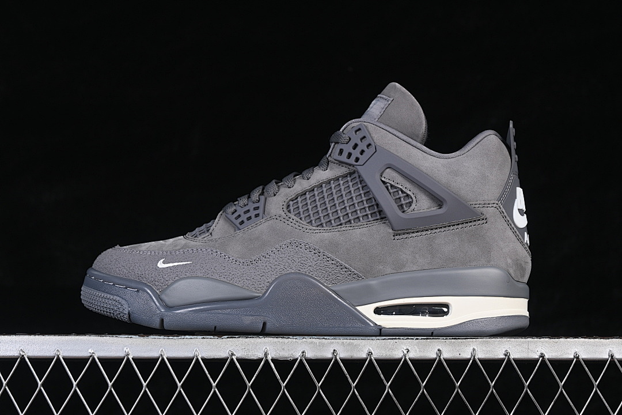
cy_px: 208
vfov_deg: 18.2
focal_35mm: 75
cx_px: 311
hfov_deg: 27.0
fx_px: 1296
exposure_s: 1/60
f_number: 7.1
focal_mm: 50
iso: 160
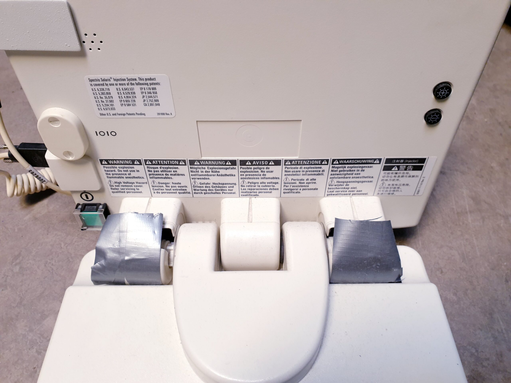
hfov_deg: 67.3
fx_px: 384
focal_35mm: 26
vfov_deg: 53.1
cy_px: 192
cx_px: 256
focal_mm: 4.3
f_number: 2.4
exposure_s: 1/50
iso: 160
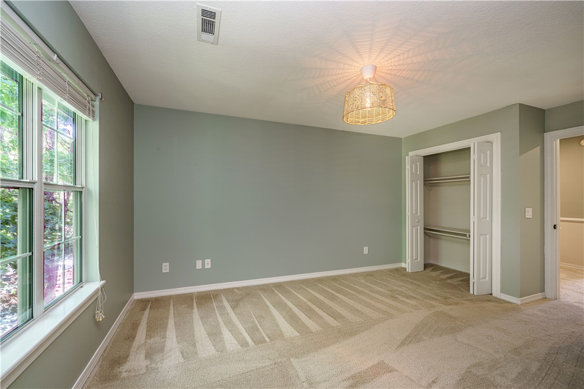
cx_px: 292
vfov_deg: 81.2
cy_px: 194
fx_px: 227
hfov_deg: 104.3
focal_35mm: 14
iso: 200
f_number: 9
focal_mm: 14
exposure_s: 1/4
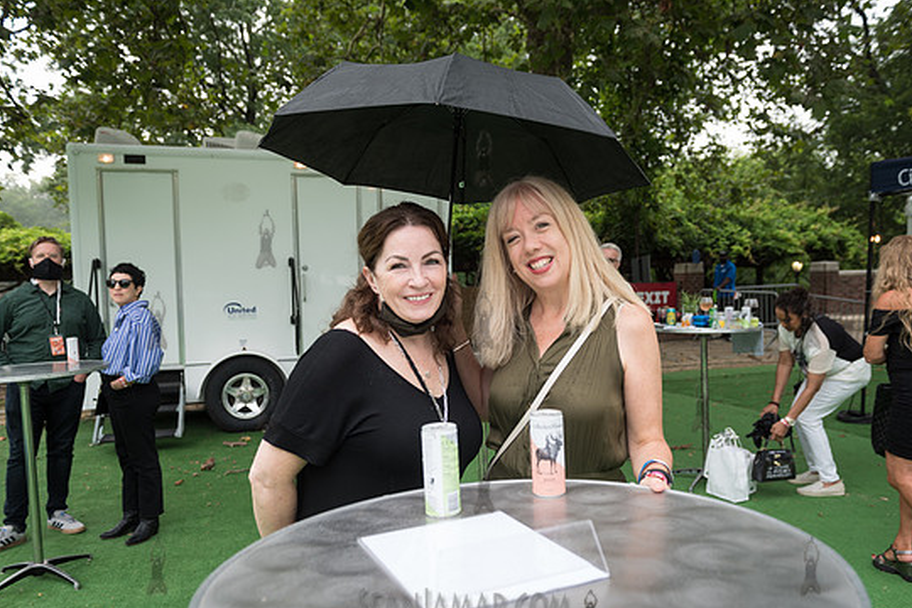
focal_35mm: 29
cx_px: 483
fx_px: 735
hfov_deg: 63.6
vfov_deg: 44.9
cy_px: 320
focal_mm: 27
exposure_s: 1/125
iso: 160
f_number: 4
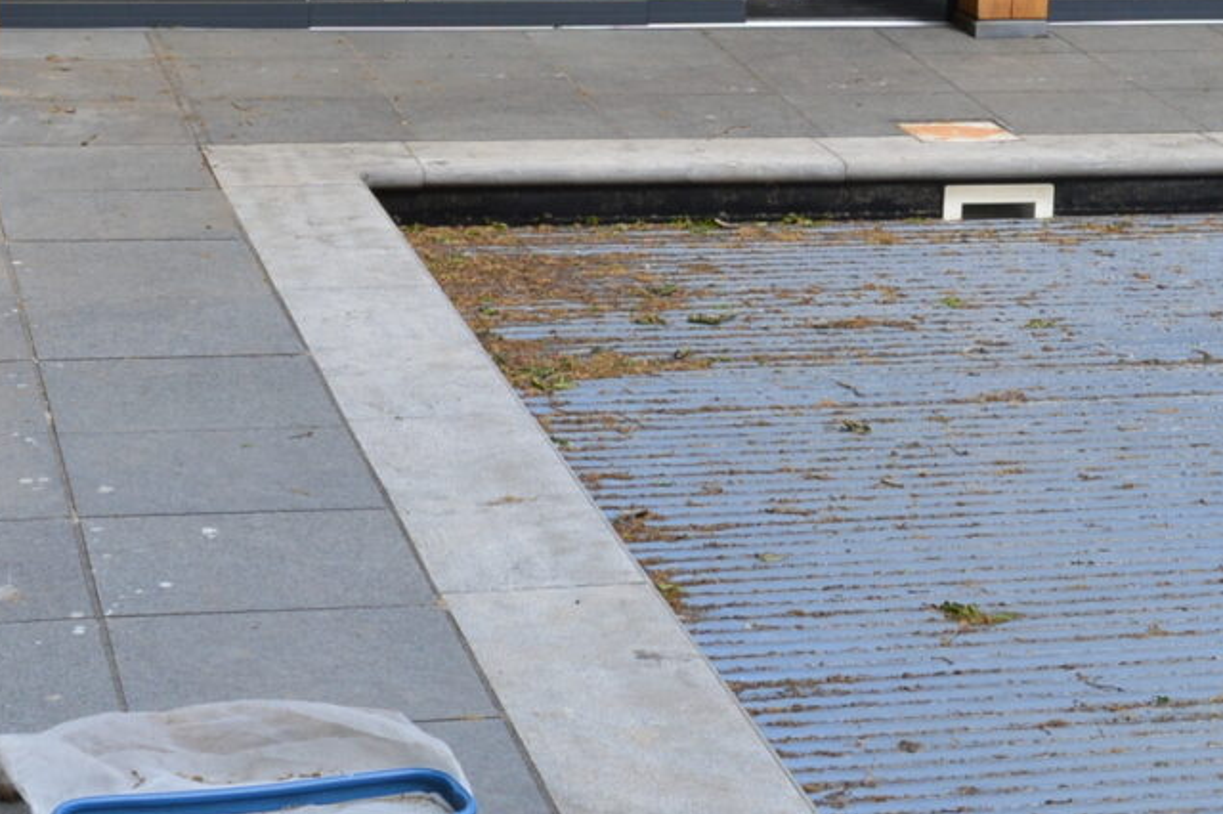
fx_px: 3667
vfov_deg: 11.8
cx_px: 873
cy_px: -602
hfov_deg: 18.8
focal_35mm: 108
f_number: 6.3
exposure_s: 1/160
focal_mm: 18
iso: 100
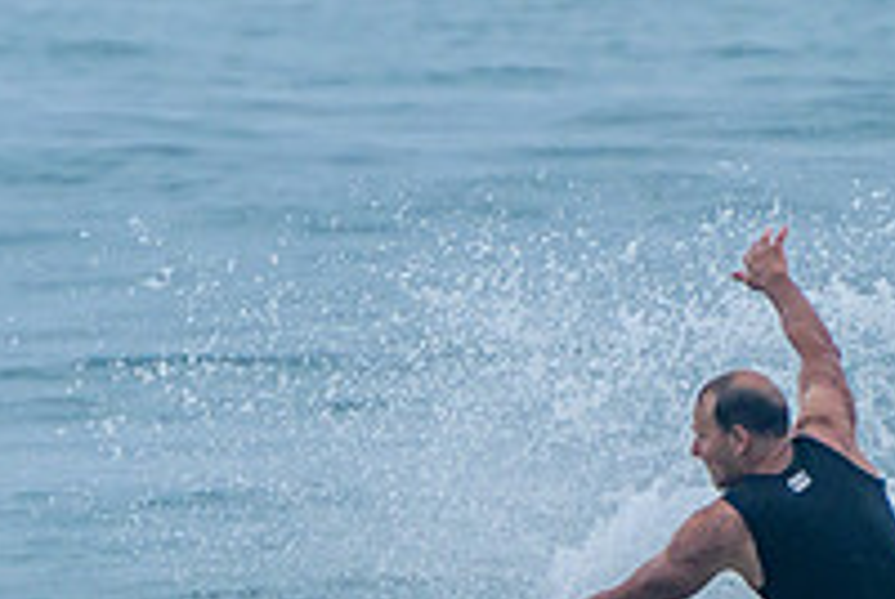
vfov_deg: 0.9
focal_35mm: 1594
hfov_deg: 1.3
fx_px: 39687
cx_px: 624
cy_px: 464
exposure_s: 1/2000
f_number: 8
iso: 500
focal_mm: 400
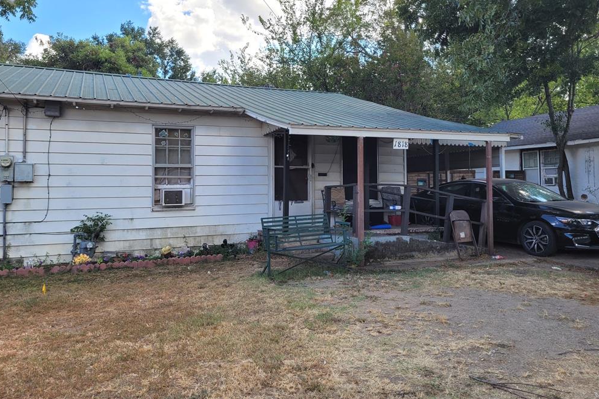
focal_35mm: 28
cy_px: 174
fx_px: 466
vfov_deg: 46.3
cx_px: 294
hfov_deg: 65.5
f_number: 1.8
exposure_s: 1/692
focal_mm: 5.4
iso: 40
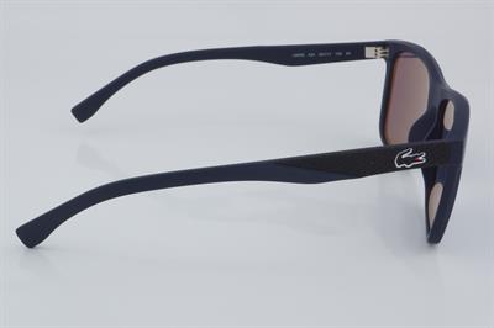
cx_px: 247
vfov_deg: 20.1
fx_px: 925
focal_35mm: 68
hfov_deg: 29.9
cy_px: 164
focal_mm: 45
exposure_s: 1/4
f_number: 32
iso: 100
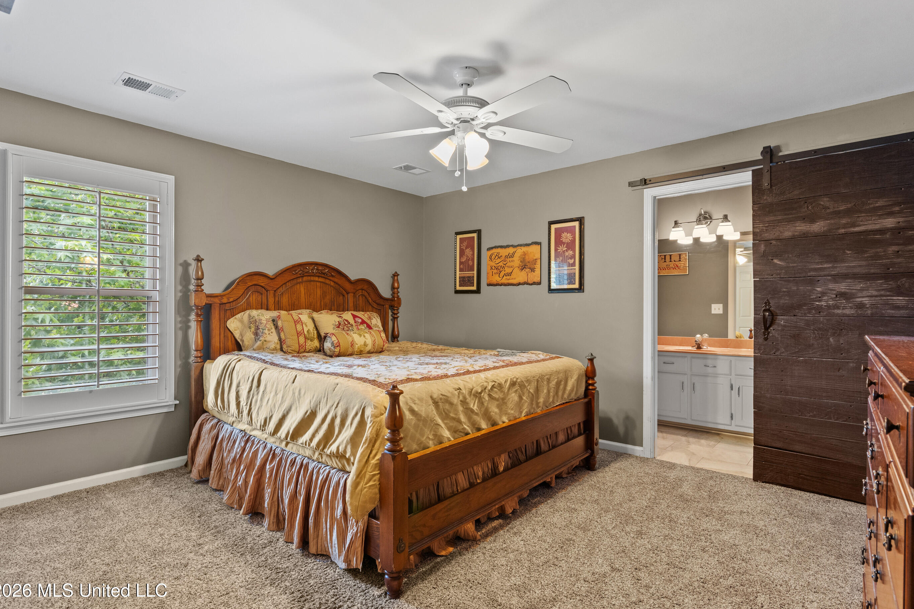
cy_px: 297
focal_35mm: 18
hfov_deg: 90.0
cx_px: 461
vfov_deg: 67.4
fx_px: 457
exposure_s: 1/2
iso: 800
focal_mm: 17
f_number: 9
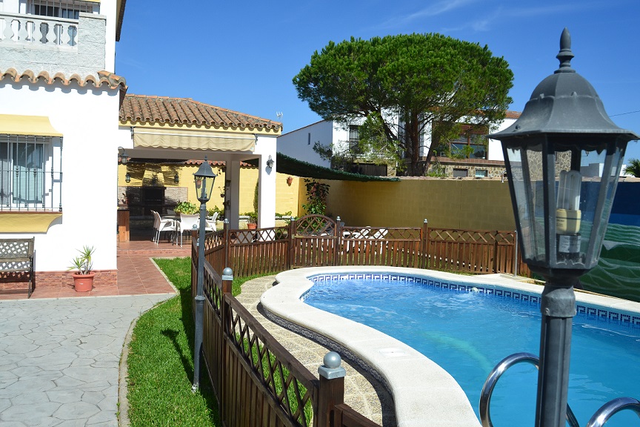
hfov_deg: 61.9
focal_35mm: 30
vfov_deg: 43.6
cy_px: 214
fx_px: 533
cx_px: 320
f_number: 11
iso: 280
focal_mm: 20
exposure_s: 1/500
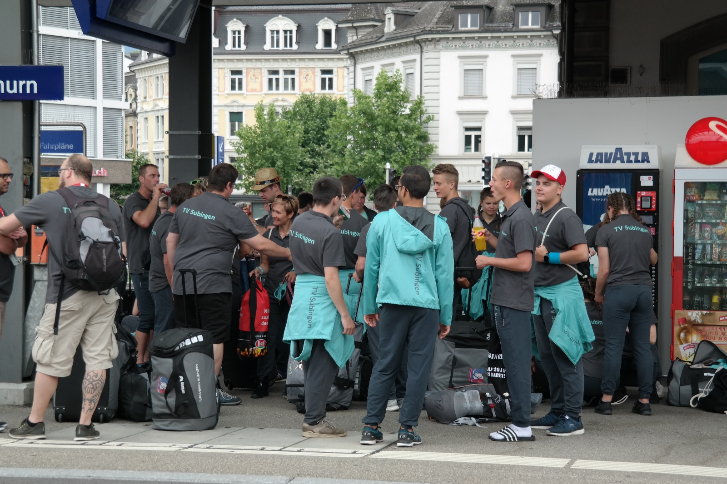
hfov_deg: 24.2
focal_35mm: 84
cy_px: 242
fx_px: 1696
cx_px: 364
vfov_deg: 16.3
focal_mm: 55
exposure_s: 1/125
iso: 200
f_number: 5.6
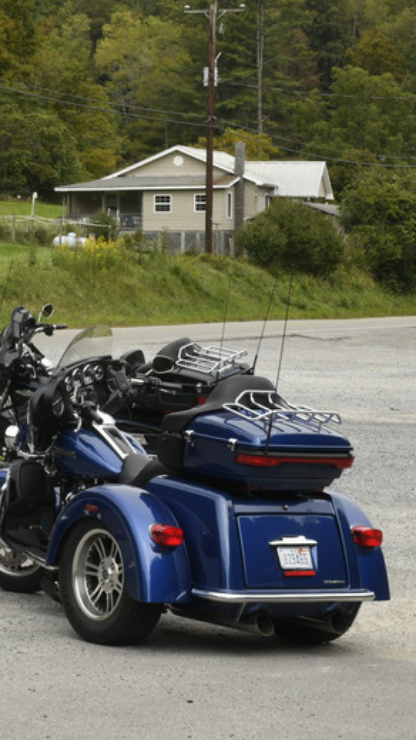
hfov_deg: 9.8
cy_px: 319
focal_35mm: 121
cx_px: -124
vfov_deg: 17.7
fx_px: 2372
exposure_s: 1/200
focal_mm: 50
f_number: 13
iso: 400
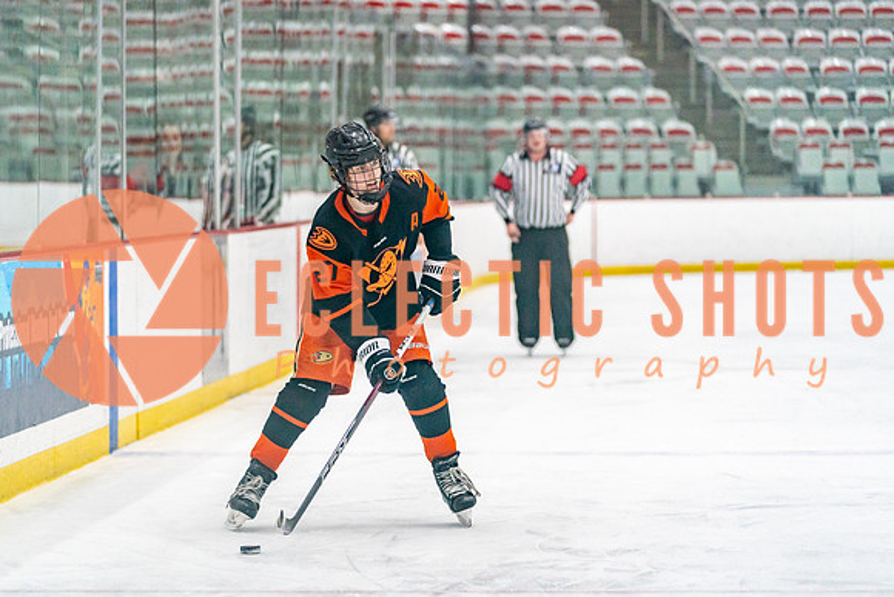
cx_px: 366
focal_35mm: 153
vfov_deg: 9.0
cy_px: 352
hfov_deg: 13.4
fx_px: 3802
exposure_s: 1/1250
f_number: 2.8
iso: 3200
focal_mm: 129
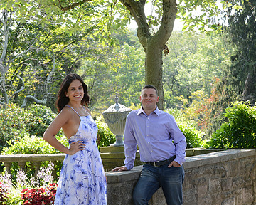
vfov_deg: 12.7
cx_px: 109
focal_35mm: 121
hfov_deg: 15.9
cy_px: 135
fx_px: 917
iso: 400
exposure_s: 1/125
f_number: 9
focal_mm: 80
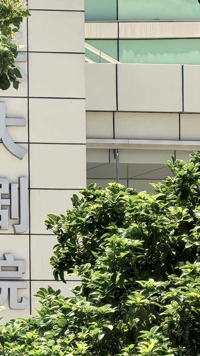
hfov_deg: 2.3
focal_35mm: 531
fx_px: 5006
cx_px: 13
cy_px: 197
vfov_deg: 4.1
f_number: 2.1
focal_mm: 15
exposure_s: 1/653
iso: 50
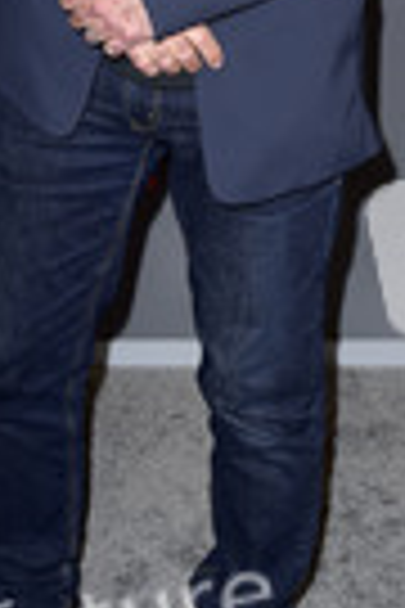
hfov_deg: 13.2
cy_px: 5
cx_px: 191
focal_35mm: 104
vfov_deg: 19.1
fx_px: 1755
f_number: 6.3
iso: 400
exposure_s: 1/250
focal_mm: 35
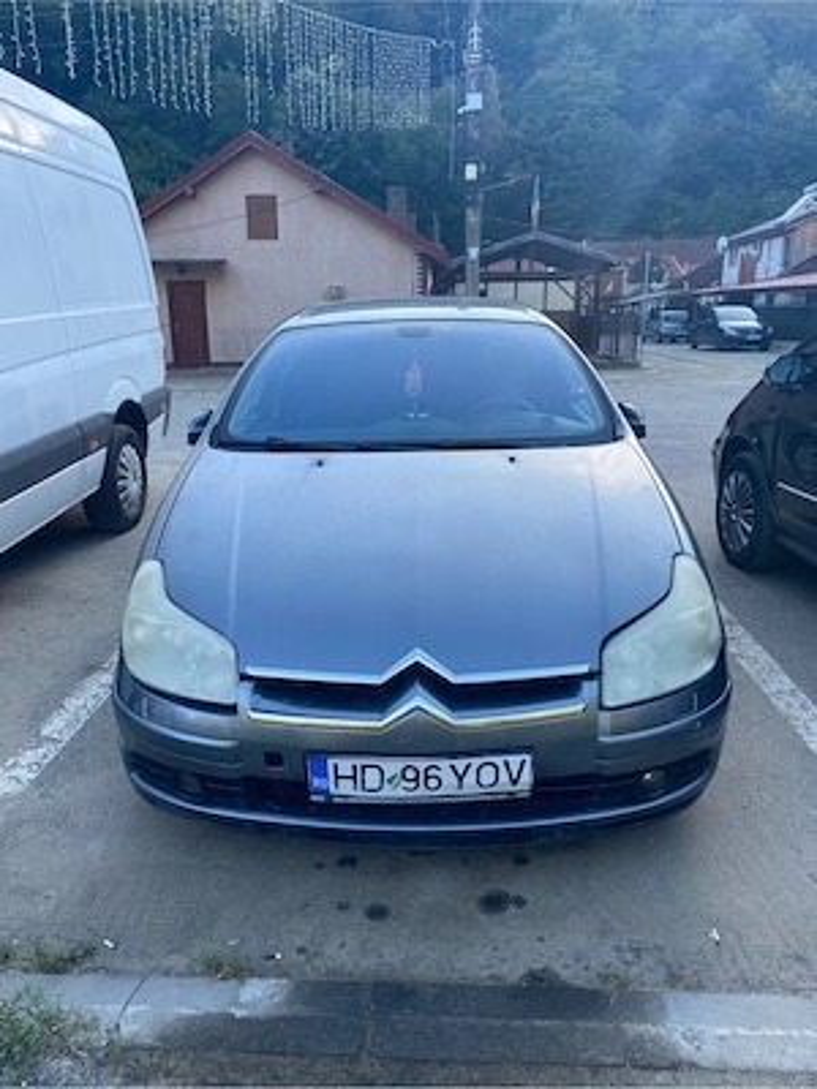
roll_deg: +0.7
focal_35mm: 26
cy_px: 544
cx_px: 408
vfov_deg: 67.3
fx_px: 818
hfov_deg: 53.1
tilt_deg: -14.6
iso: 32
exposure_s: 1/275
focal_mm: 4.25
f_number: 1.8
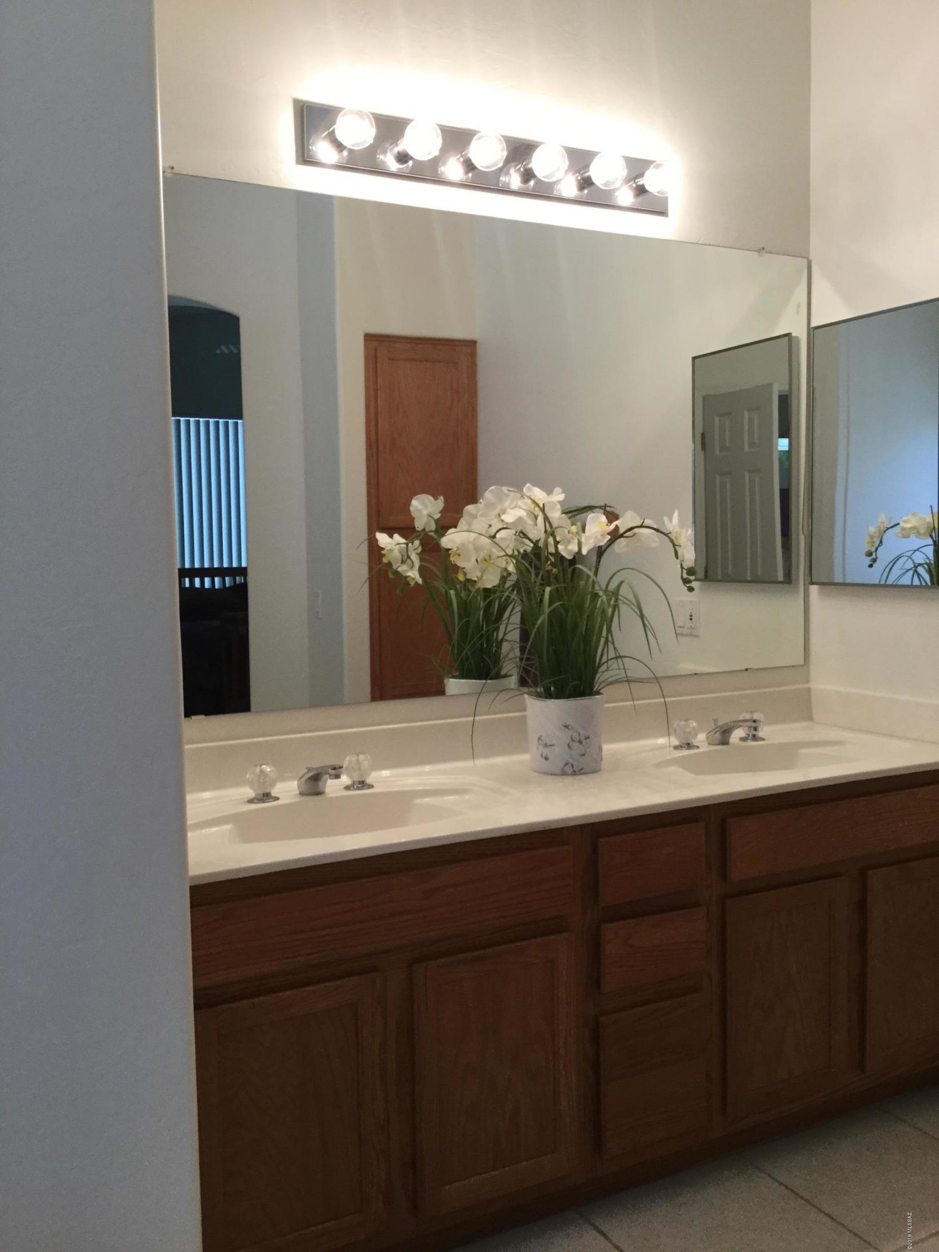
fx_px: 1121
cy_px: 626
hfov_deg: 45.4
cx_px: 470
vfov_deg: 58.4
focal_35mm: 31
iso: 40
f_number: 2.4
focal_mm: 3.3
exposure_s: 1/30
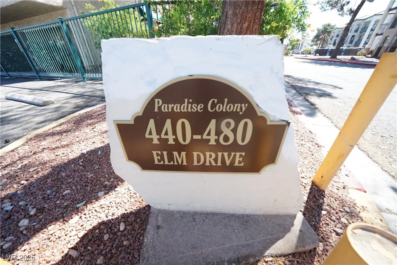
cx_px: 198
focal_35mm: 12
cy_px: 132
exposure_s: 1/125
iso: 250
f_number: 6.3
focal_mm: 12
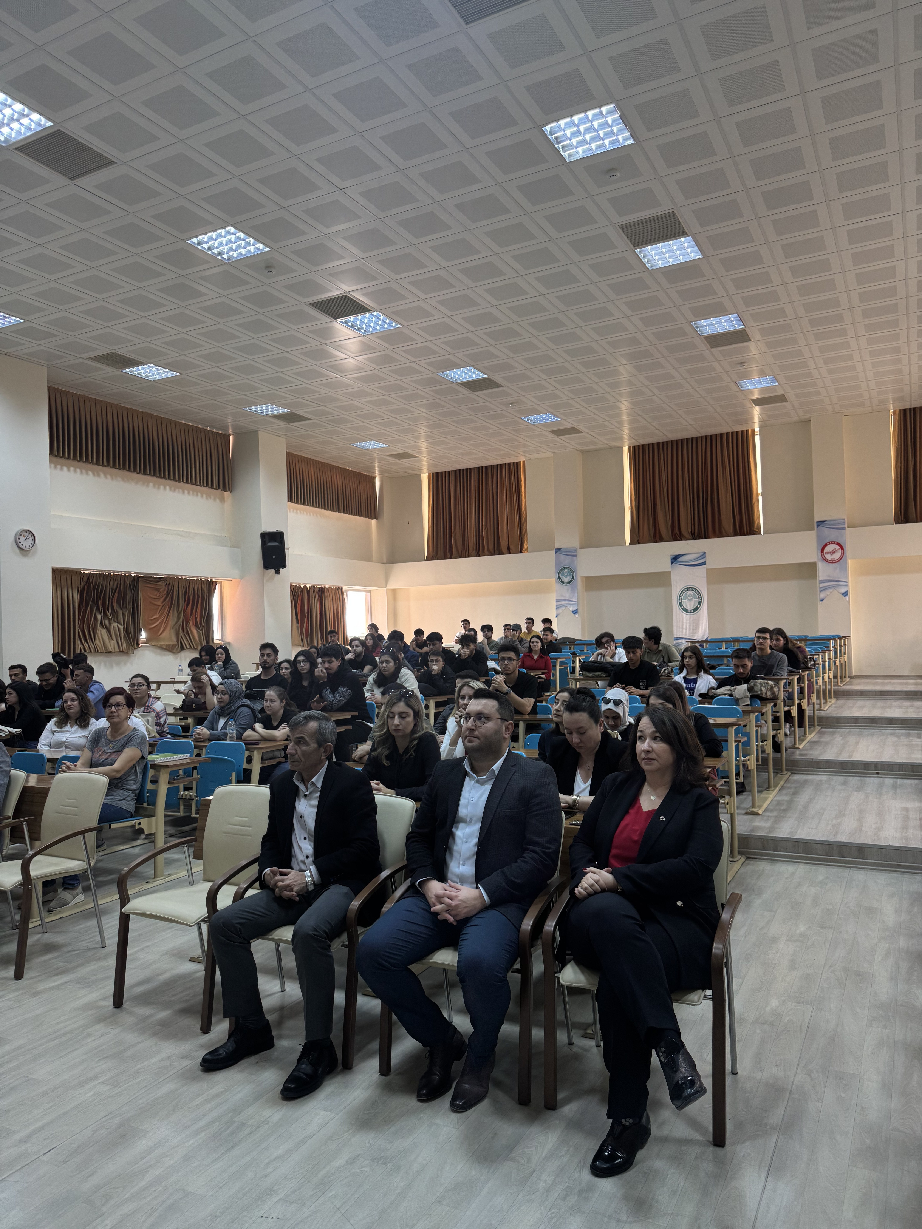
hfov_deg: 56.8
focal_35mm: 24
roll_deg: +1.2
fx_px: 852
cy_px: 614
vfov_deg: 71.6
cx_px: 461
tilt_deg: +0.9
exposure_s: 1/50
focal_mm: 6.76
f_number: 1.78
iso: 100
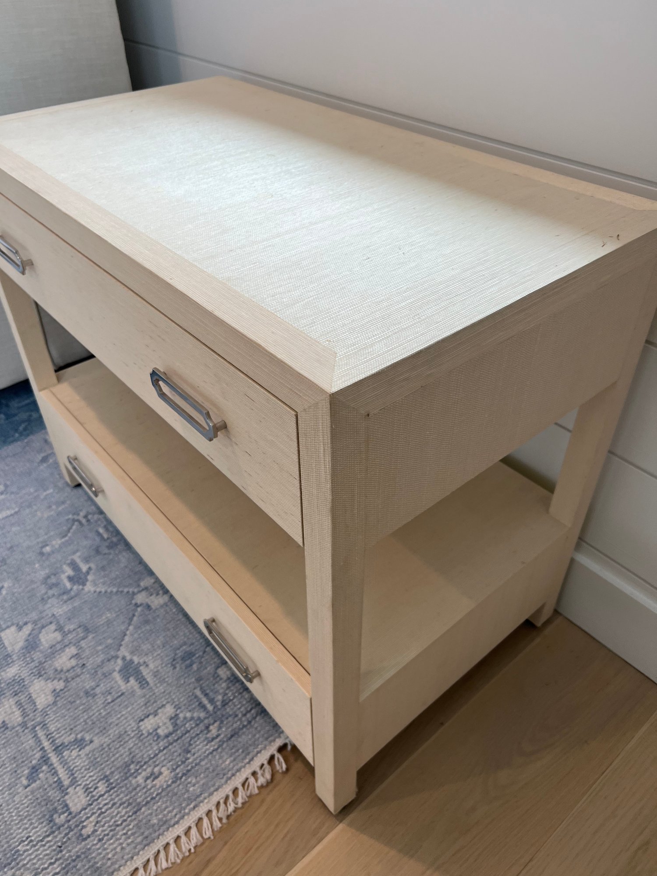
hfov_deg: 53.1
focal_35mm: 26
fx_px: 658
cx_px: 328
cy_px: 438
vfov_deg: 67.3
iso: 50
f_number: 1.5
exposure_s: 1/120
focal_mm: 5.7
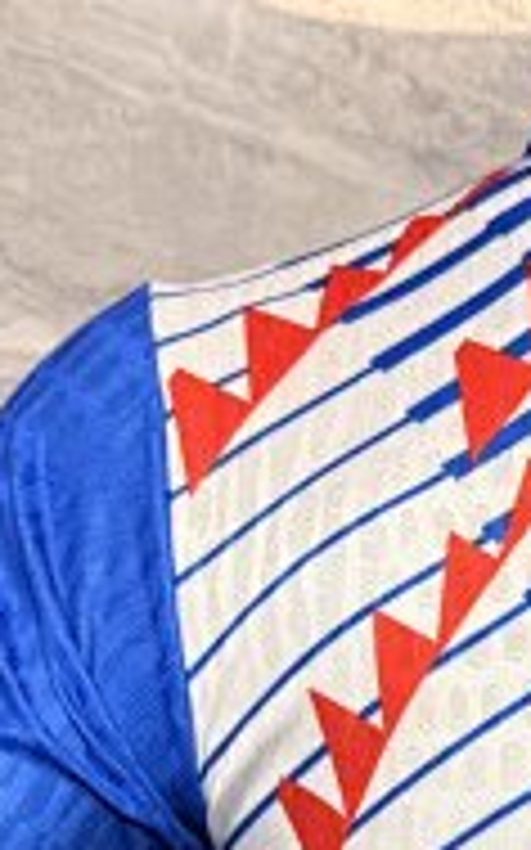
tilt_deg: -1.5
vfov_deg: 17.1
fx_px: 2665
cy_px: 1091
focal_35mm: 115
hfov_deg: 10.8
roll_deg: -0.7
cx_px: 882
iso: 160
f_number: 1.78
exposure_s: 1/50
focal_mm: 6.76
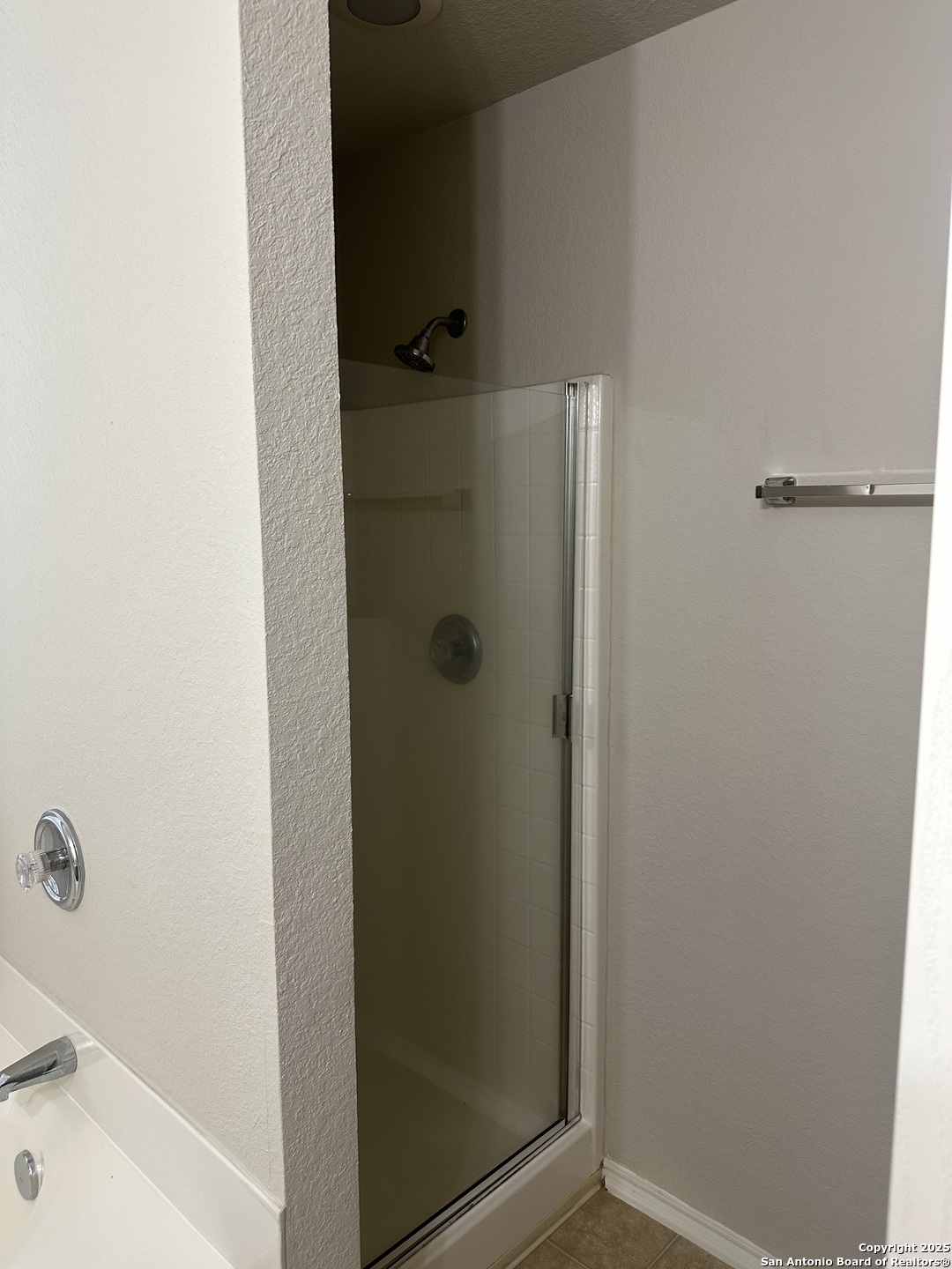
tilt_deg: -7.3
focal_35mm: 24
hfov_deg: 56.8
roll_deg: +0.3
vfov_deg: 71.6
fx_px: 880
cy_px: 634
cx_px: 476
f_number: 1.78
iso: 125
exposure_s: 1/60
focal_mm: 6.86
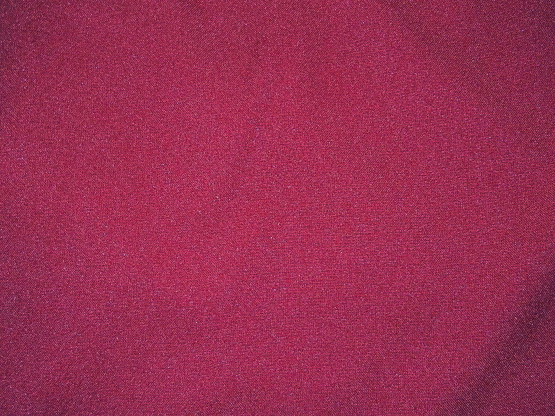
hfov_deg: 60.0
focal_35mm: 30
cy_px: 208
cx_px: 278
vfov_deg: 46.8
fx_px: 481
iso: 200
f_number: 3.5
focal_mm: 5.4
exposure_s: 1/30
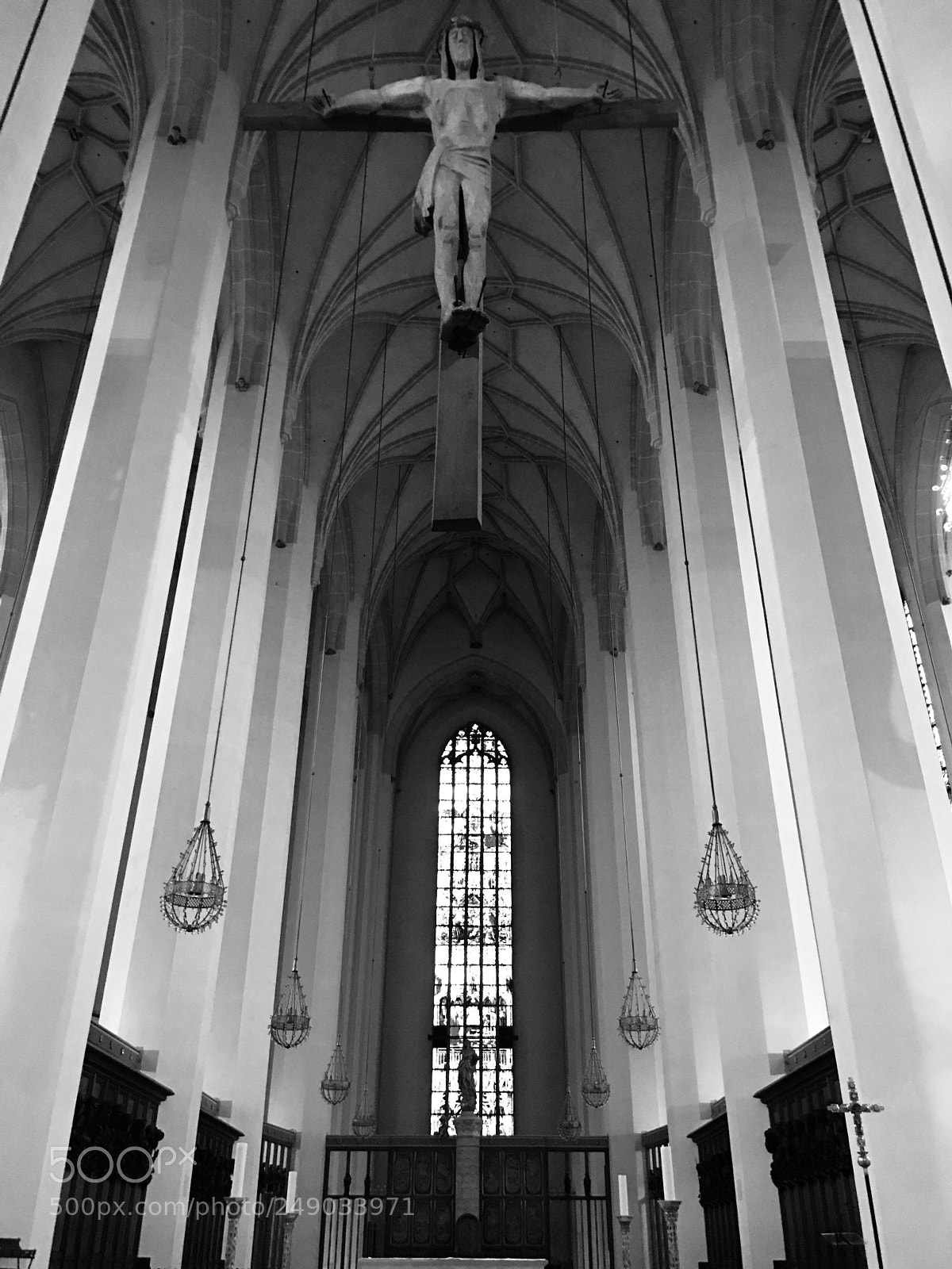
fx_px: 1063
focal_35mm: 29
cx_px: 476
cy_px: 634
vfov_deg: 61.7
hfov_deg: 48.2
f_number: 2.2
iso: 100
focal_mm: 4.15
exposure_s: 1/4
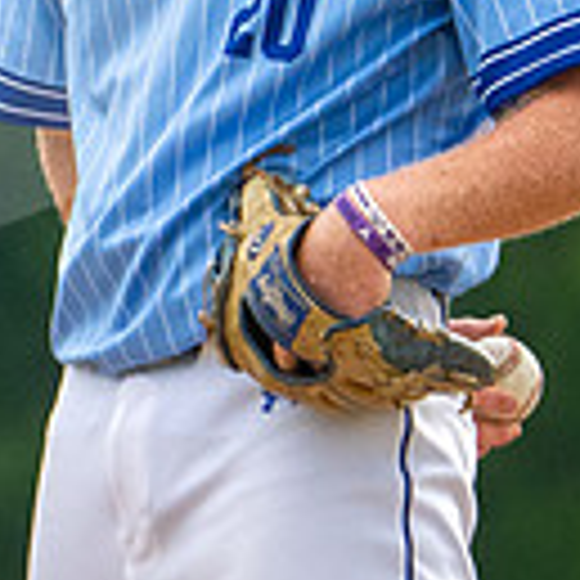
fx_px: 43695
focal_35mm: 2305
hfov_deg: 0.8
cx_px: 135
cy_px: -184
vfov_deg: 0.8
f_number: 8
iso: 1250
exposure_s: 1/1600
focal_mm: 400
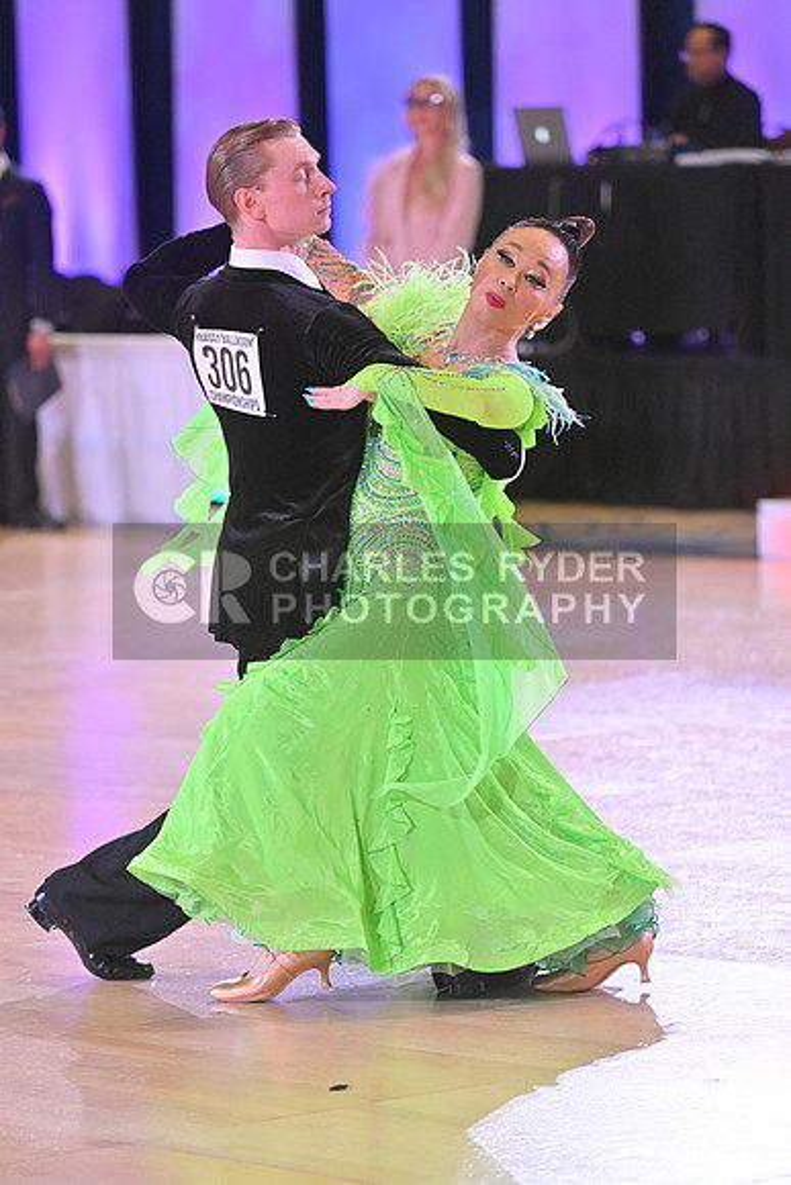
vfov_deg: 11.1
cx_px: 396
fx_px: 6093
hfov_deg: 7.4
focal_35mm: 185
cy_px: 592
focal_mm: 185
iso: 4000
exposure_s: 1/400
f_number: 5
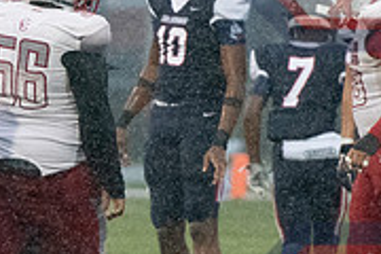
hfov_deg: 2.1
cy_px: 137
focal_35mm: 968
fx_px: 10244
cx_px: 64
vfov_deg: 1.4
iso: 9000
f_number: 3.2
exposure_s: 1/2000
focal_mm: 200
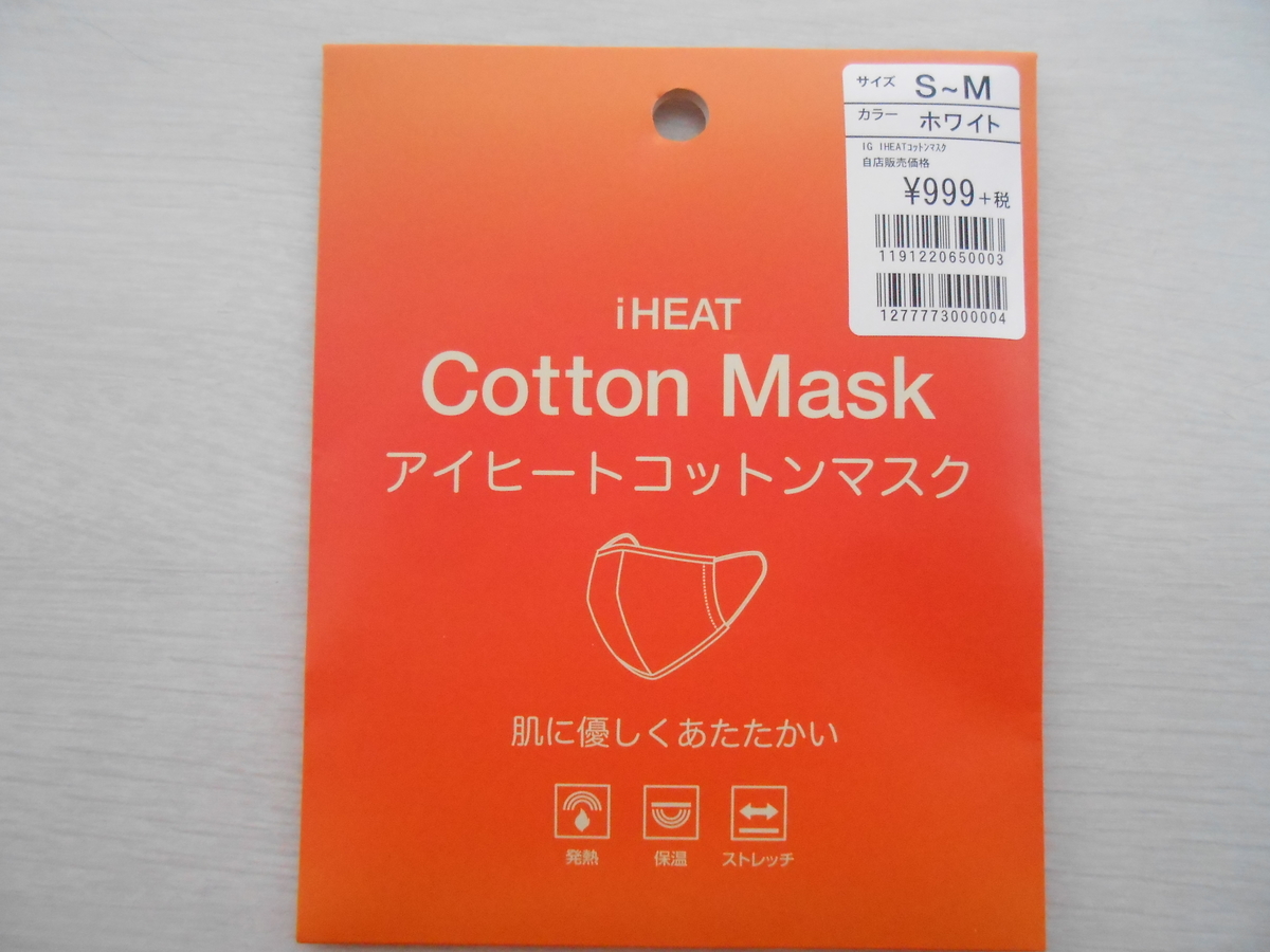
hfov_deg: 67.3
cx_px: 635
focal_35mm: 26
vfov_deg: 53.1
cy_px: 476
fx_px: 954
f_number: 3.5
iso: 800
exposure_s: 1/50
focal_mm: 4.6
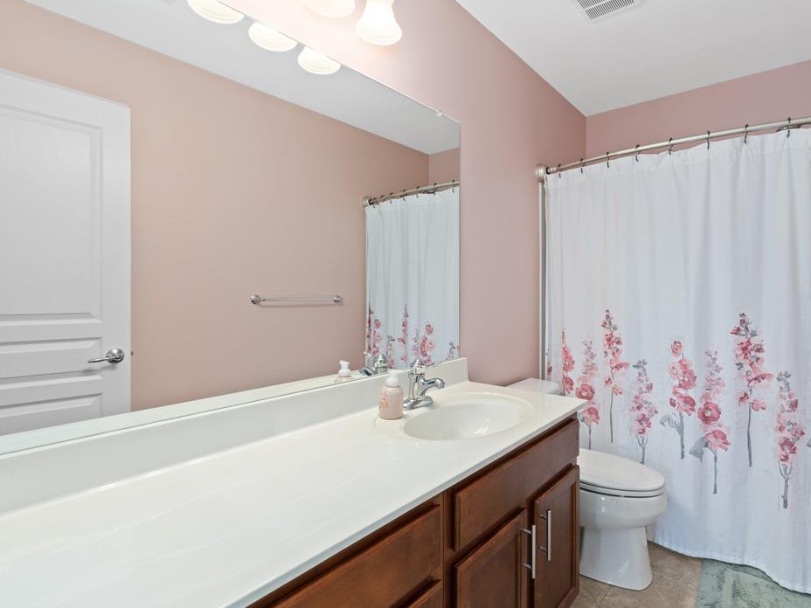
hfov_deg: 87.4
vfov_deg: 71.6
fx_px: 422
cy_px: 300
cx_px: 454
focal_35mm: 18
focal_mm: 16
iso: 320
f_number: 7.1
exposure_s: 1/4
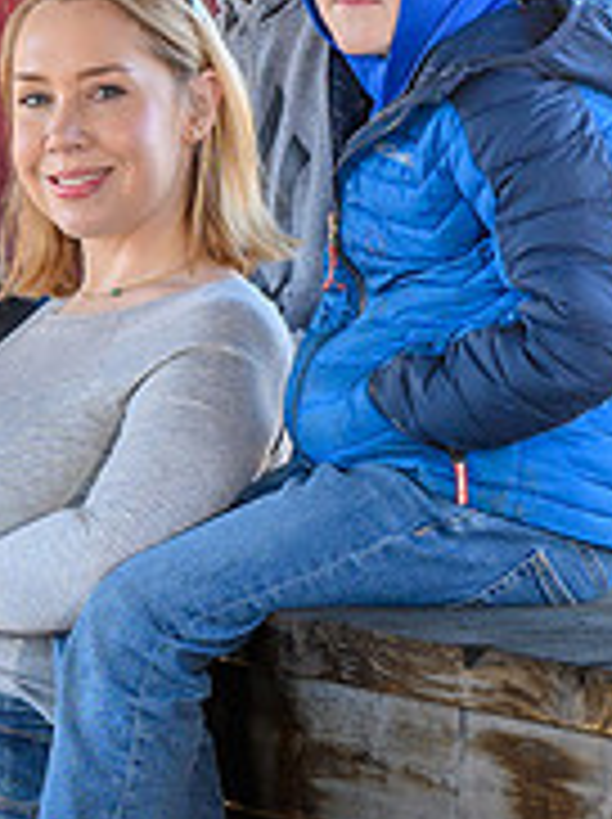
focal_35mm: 421
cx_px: -468
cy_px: 843
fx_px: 9948
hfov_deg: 3.5
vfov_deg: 4.7
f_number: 4.5
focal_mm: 83
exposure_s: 1/200
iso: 160
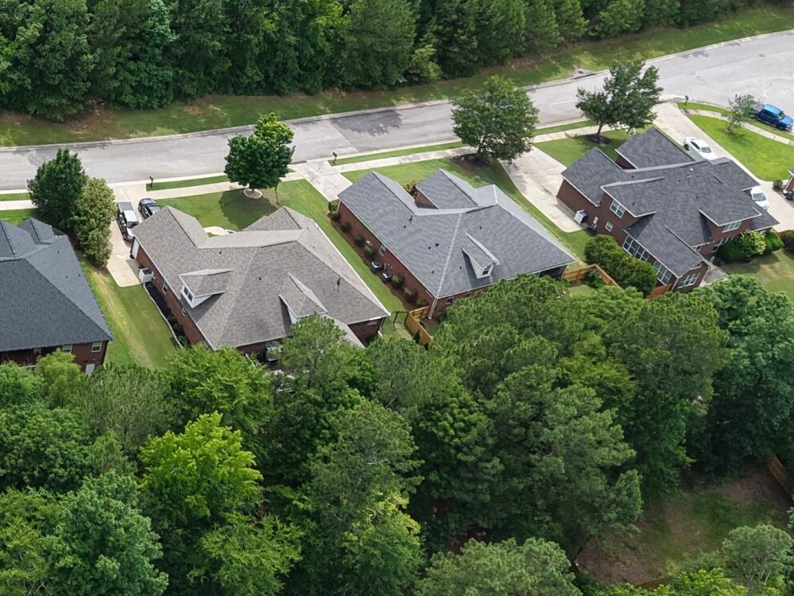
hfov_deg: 23.8
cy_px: 213
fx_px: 1675
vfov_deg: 20.1
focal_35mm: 73
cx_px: -205
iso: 150
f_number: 1.8
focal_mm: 8.67
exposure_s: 1/2000
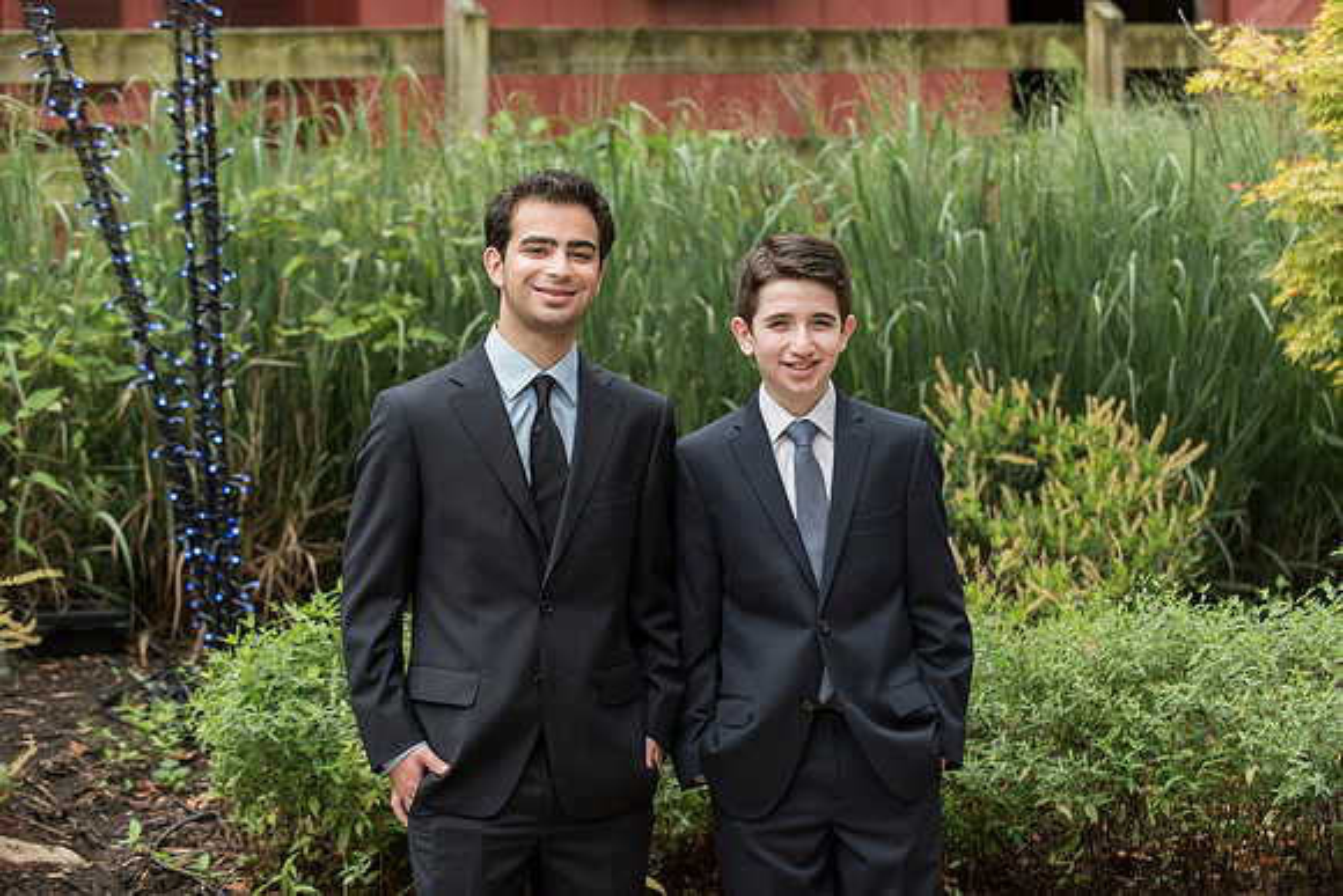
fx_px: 3358
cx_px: 672
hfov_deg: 22.6
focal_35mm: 90
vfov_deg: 15.2
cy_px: 448
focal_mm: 90
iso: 400
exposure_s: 1/640
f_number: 3.5
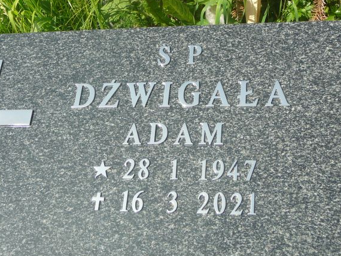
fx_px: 542
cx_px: 177
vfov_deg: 26.6
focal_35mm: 55
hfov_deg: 34.9
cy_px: 137
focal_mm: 7.3
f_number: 3.4
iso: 80
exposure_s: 1/500
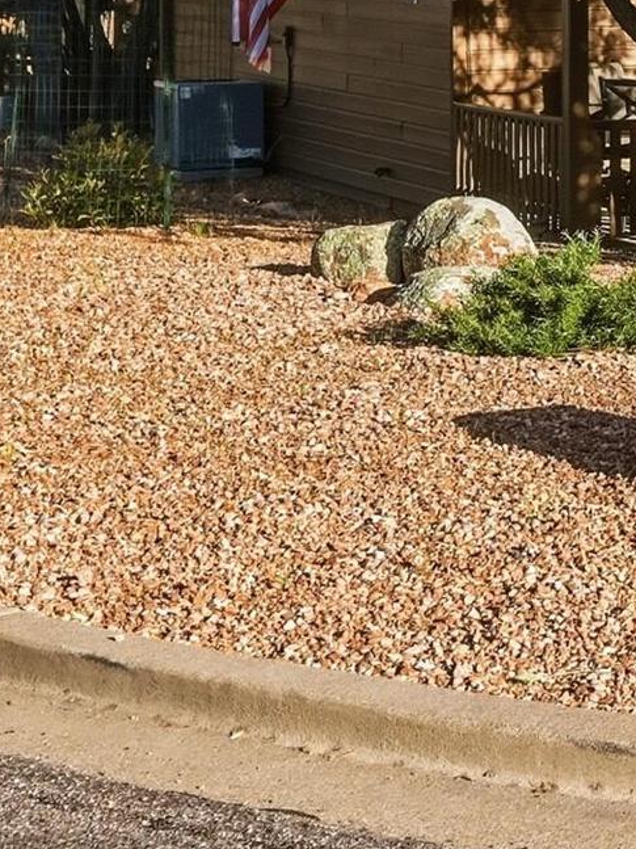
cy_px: -72
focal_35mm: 107
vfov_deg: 17.8
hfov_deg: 12.1
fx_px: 2622
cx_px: 1330
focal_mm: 30
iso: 250
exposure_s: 1/1000
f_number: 9
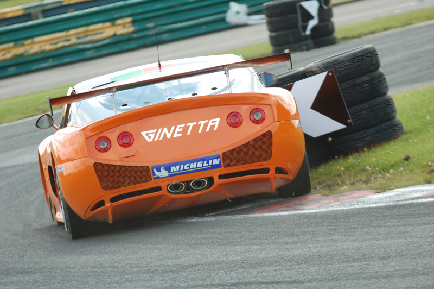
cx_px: 217
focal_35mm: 330
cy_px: 144
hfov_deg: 6.2
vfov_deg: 4.2
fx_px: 3975
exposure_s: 1/750
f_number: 4.8
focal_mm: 220
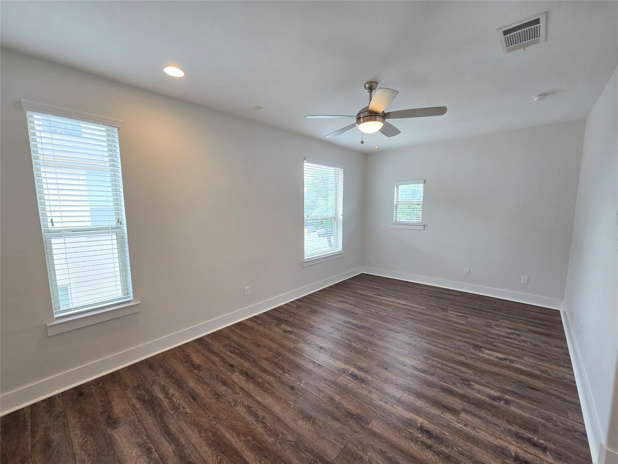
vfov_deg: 89.9
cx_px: 309
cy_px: 232
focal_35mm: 13
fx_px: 232
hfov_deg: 106.2
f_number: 2.2
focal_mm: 2.2
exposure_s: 1/60
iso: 125
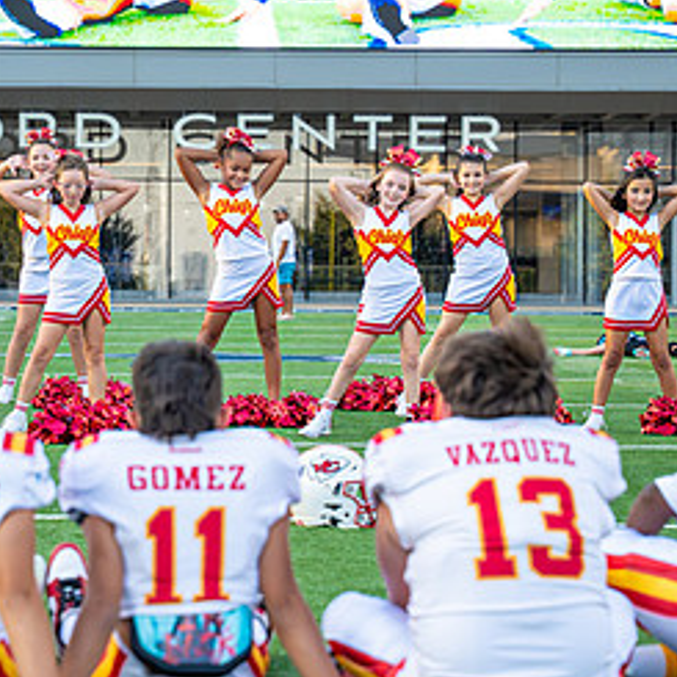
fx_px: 3341
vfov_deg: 11.6
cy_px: 277
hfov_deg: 11.5
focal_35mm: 151
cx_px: 150
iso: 1000
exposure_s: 1/1250
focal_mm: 65.5
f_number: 3.5
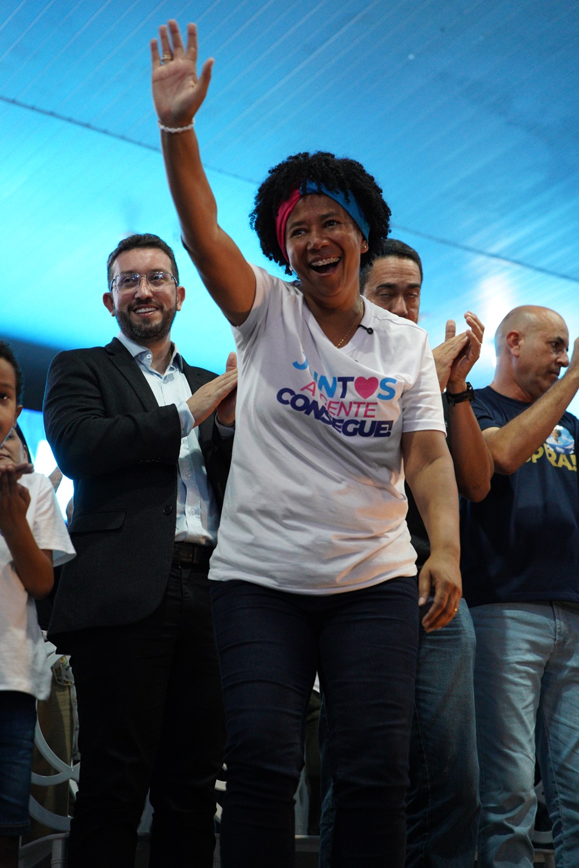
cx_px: 290
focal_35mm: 63
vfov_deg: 31.9
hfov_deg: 21.6
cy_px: 434
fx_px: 1520
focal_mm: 63
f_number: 2.8
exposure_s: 1/400
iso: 6400
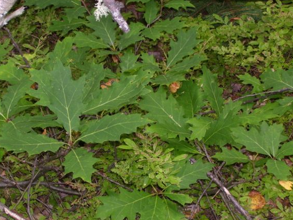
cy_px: 121
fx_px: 830
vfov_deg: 15.1
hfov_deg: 20.0
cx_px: 133
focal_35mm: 98
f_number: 4.3
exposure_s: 1/90
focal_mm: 14.3
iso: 80
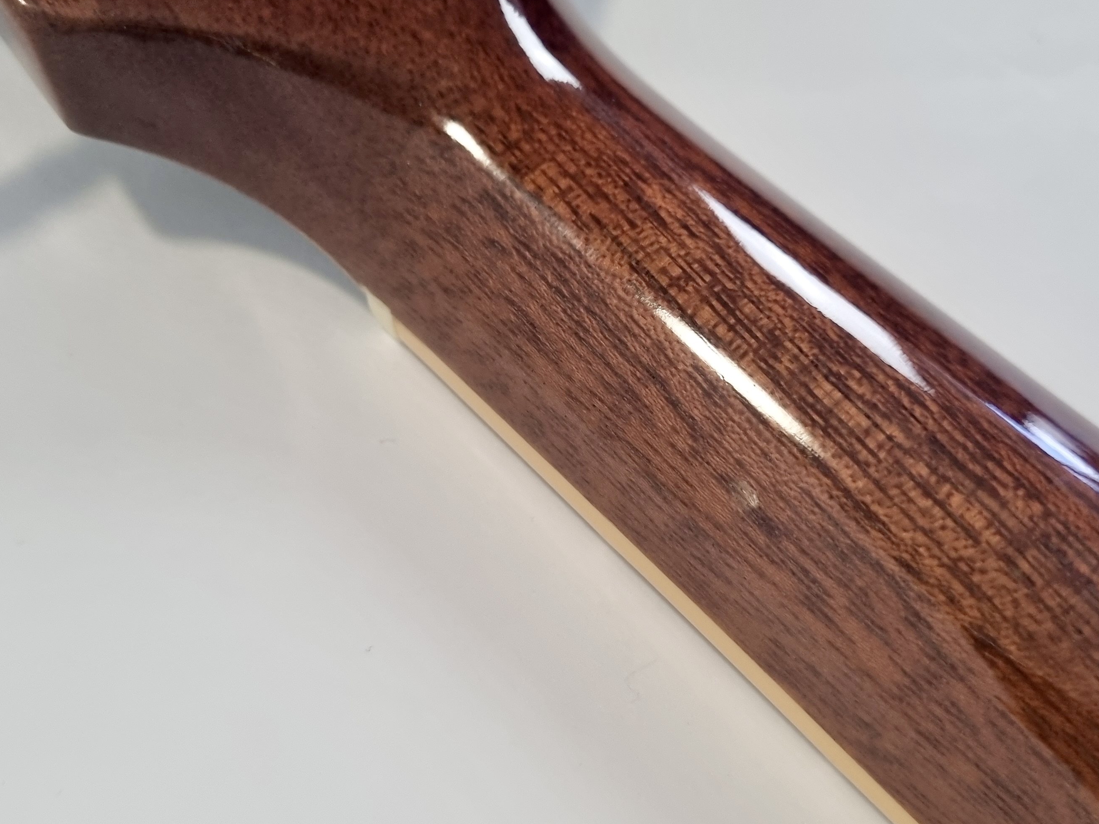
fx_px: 1270
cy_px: 474
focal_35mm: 40
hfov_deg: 46.8
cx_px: 547
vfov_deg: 35.9
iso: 200
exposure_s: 1/100
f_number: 1.8
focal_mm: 5.4
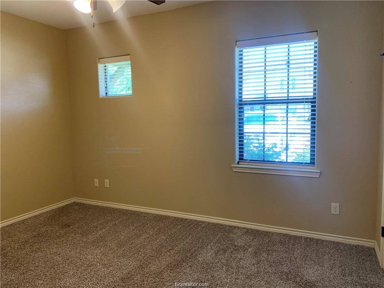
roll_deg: -0.2
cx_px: 192
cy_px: 144
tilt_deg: -5.5
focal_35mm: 26
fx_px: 288
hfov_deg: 67.3
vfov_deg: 53.1
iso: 125
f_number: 1.8
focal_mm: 4.25
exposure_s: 1/60
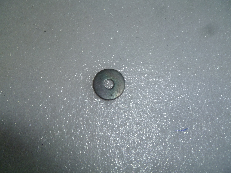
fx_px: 187
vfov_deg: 49.7
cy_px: 86
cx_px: 116
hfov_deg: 63.4
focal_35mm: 28
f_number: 3.3
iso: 125
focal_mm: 5
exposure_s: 1/30
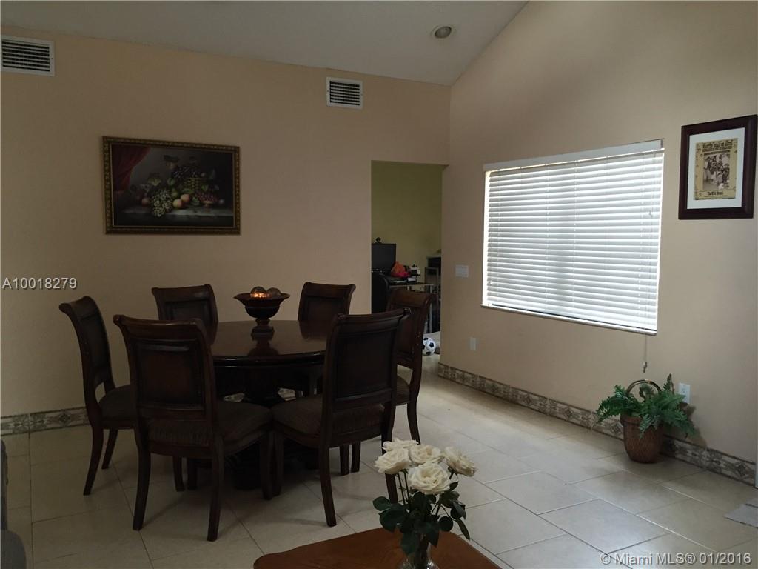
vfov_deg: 48.2
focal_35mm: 29
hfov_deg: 61.7
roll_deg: -0.7
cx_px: 379
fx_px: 635
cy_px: 284
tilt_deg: -4.5
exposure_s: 1/30
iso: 100
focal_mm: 4.15
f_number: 2.2
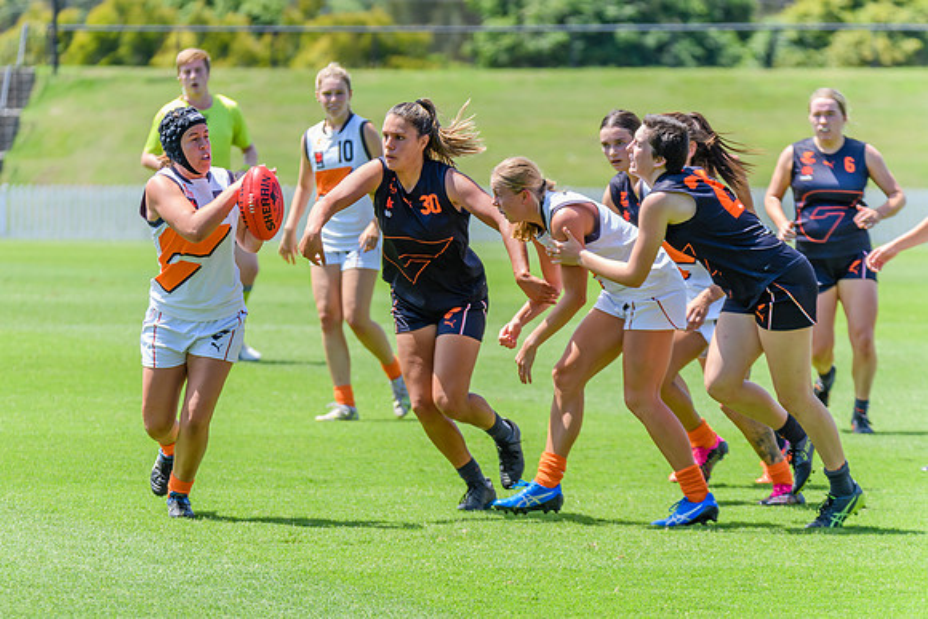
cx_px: 383
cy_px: 338
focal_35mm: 309
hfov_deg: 6.7
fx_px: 7978
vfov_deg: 4.4
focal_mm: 260
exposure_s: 1/1600
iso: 1000
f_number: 5.6
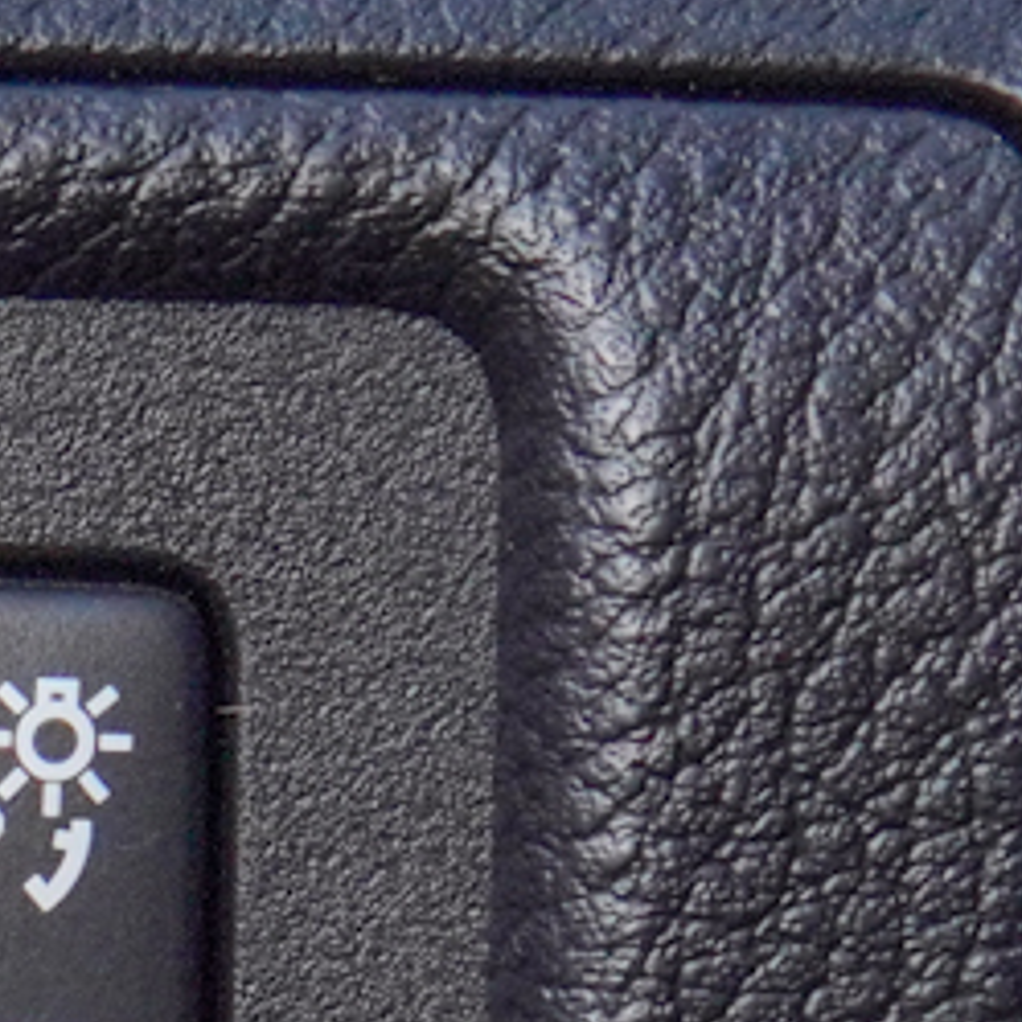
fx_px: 10522
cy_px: 1673
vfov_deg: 5.5
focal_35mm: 315
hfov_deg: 5.5
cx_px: -579
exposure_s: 1/100
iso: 640
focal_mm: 30
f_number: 5.6
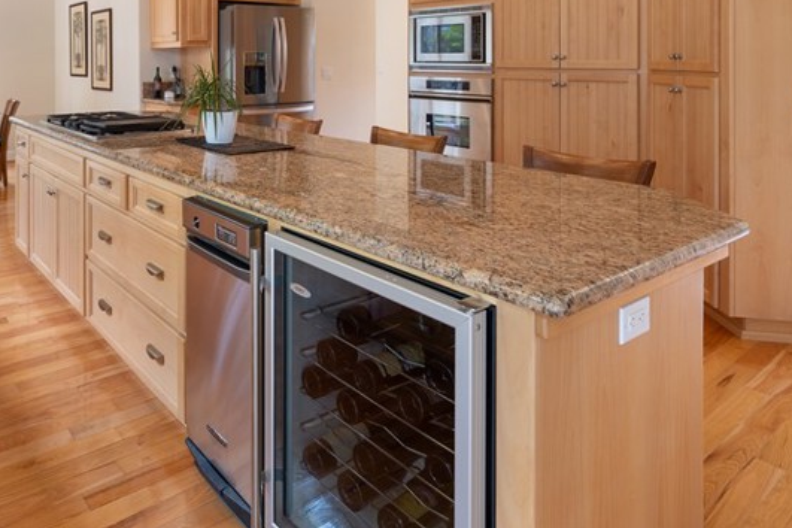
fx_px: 594
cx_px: 236
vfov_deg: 44.0
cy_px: 60
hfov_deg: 64.8
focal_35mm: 27
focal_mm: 14
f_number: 8
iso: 100
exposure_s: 1/1.25
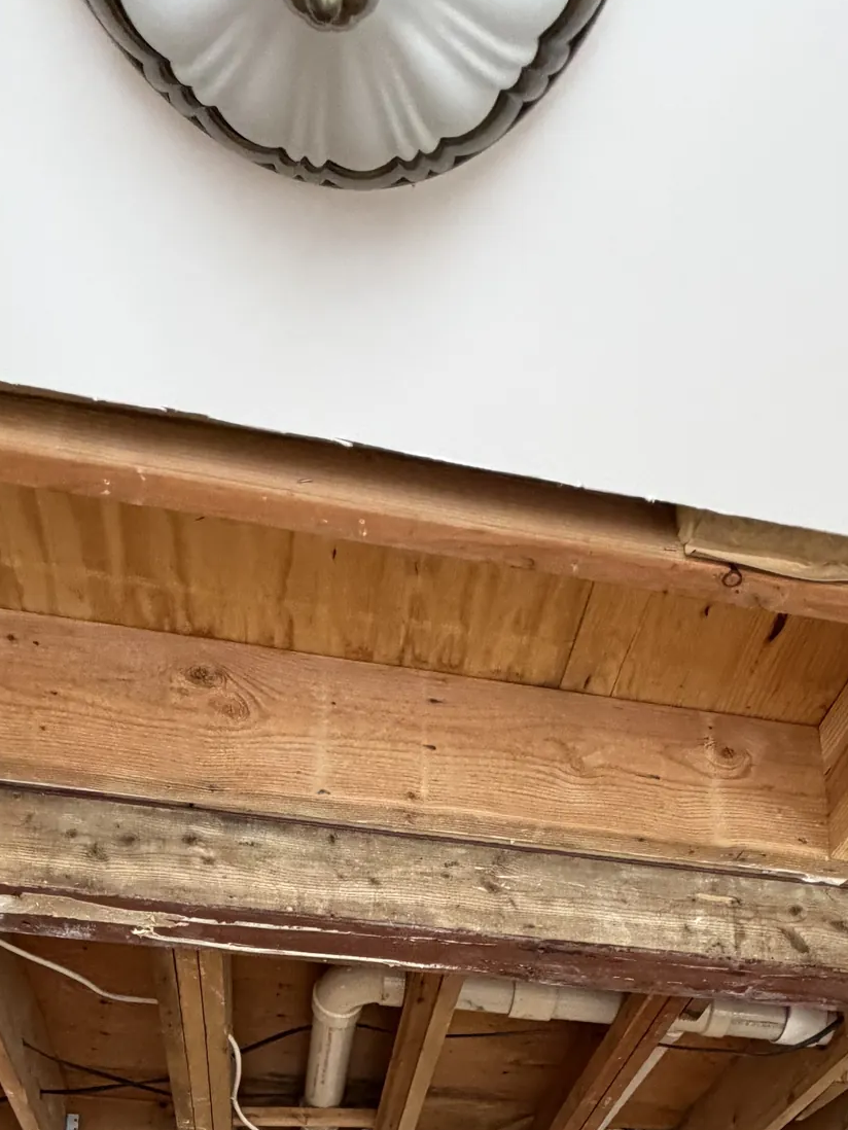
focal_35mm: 34
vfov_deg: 40.3
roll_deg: +0.7
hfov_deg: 41.8
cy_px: 1316
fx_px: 1110
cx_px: 465
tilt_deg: +15.8
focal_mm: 2.22
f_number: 2.2
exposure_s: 1/65
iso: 320
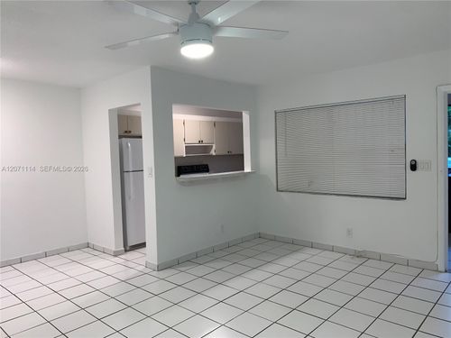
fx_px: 339
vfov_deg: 53.1
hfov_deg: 67.3
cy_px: 169
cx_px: 226
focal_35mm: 26
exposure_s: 1/27
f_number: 1.8
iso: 25
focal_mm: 4.25
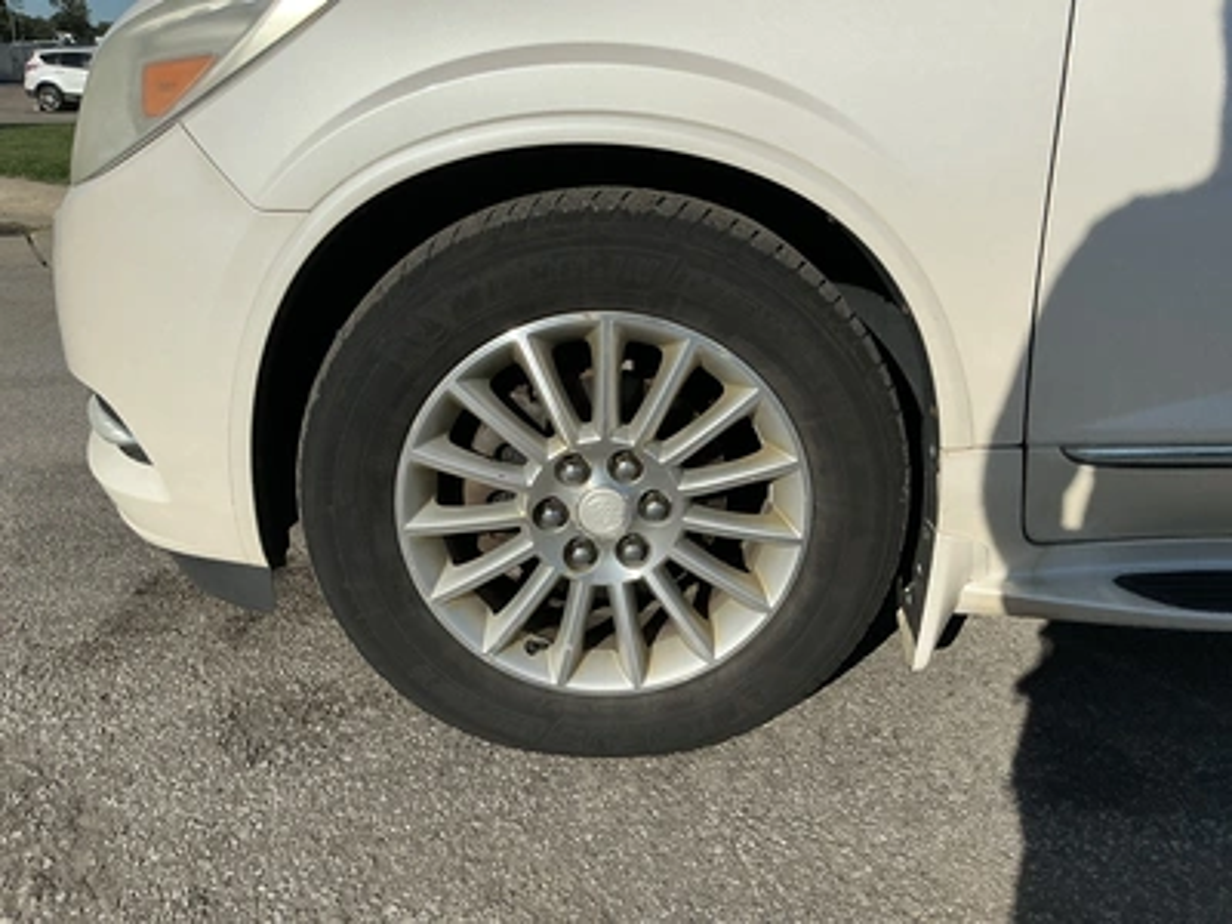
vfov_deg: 49.7
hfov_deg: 63.4
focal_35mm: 28
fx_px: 997
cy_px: 462
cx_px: 616
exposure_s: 1/4405
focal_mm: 3
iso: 25
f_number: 1.8
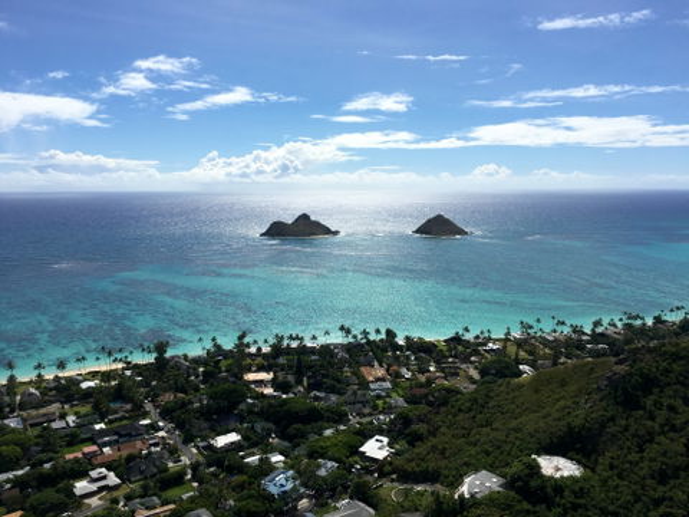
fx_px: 577
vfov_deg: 48.2
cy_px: 258
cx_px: 344
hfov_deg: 61.7
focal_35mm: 29
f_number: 2.2
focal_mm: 4.15
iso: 25
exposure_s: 1/4808
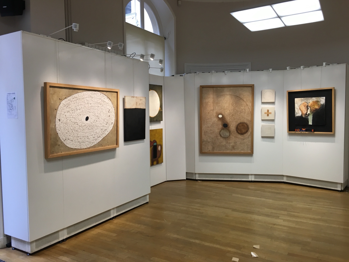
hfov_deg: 61.7
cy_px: 131
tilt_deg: -3.1
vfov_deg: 48.2
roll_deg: +0.3
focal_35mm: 29
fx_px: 292
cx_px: 174
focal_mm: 4.15
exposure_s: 1/33
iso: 32
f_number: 2.2
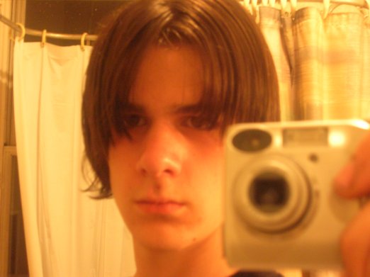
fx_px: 705
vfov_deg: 22.2
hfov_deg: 29.4
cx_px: 185
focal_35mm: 66
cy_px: 138
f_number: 3.8
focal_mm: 11
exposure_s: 1/2.9
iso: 200
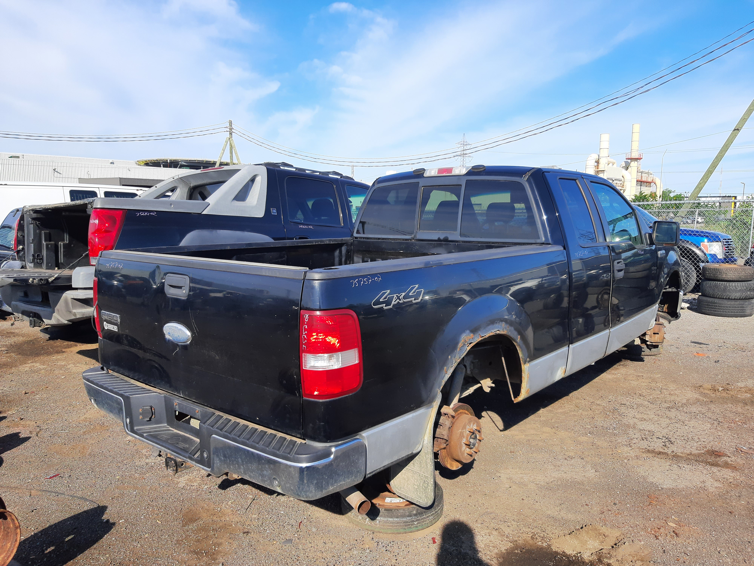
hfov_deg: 67.3
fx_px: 566
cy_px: 283
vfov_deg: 53.1
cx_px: 377
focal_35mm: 26
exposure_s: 1/990
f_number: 1.7
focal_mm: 3.92
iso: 40
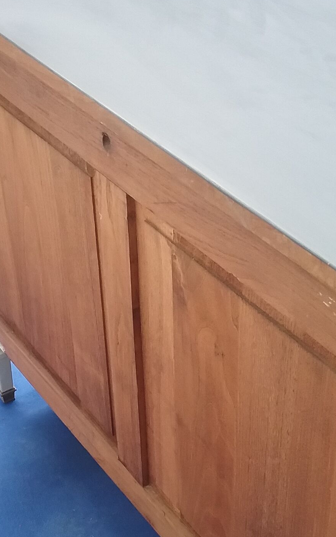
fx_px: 893
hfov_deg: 21.2
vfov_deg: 32.8
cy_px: 407
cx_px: 114
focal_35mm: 61
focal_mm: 3.3
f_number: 2.2
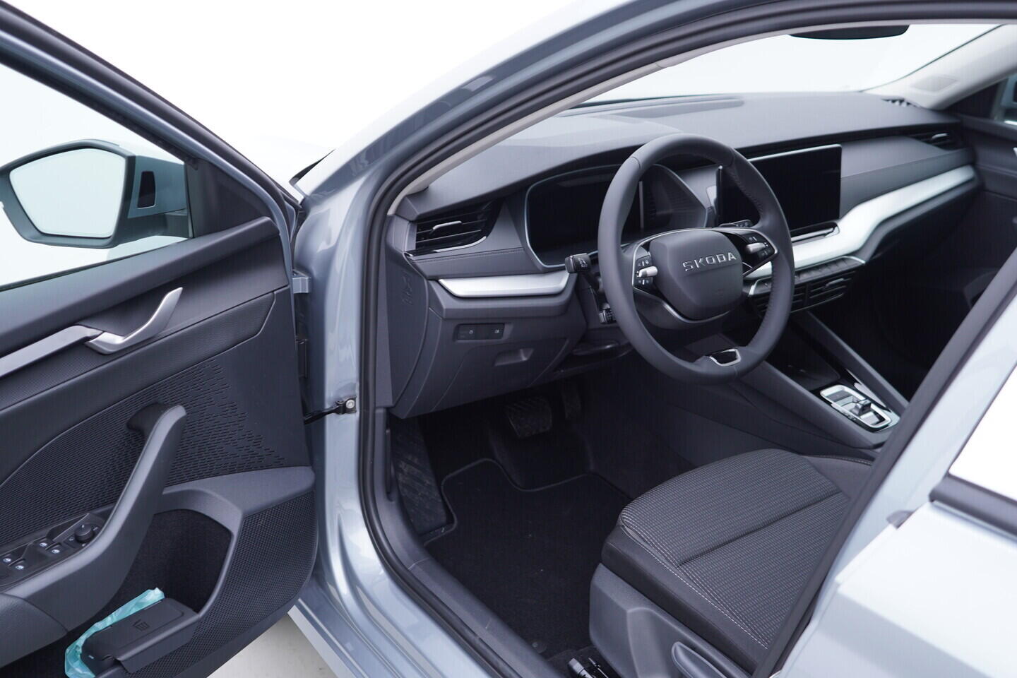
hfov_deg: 53.1
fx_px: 1017
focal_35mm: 36
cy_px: 339
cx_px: 508
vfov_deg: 36.9
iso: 160
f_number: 2.8
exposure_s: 1/40
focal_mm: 24
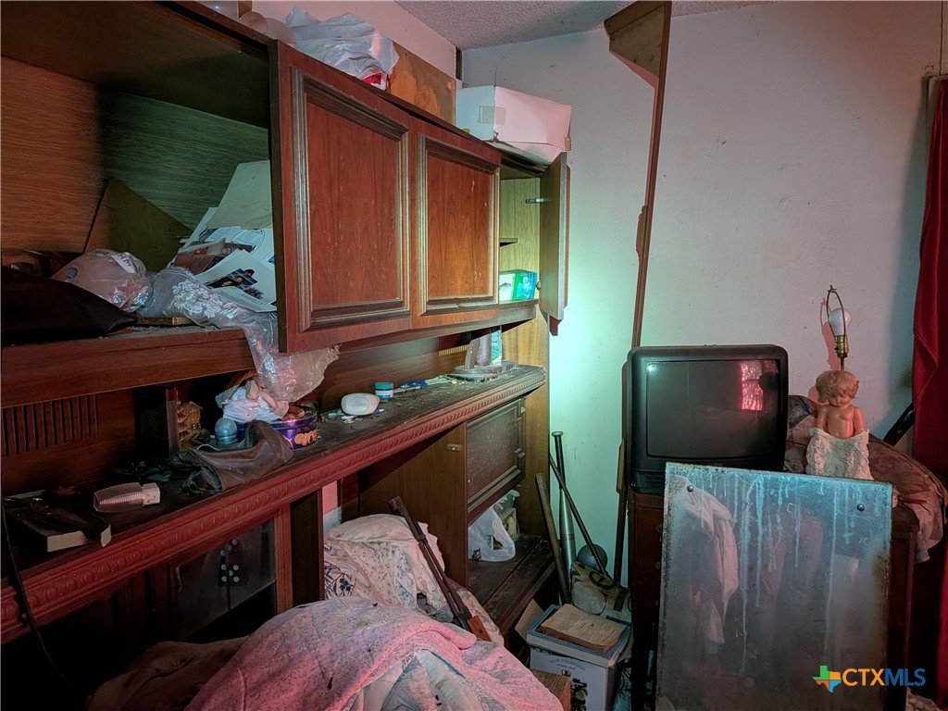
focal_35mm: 24
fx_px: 657
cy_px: 356
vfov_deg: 56.8
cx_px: 474
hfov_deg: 71.6
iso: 462
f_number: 1.7
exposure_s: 1/64.5
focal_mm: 4.53
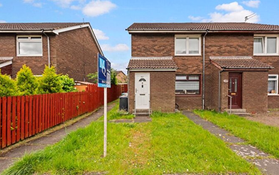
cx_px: 146
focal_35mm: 15
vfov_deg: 74.8
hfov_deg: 101.4
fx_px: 114
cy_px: 84
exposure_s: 1/30
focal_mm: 14
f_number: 5.6
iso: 250
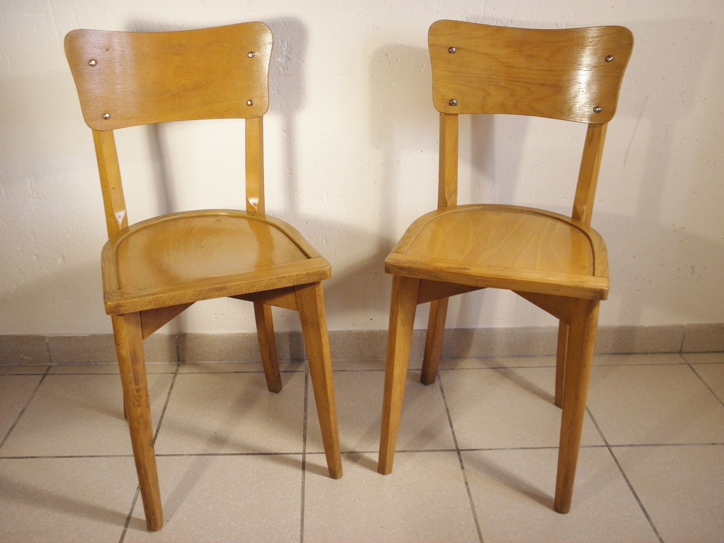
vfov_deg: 41.8
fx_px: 711
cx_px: 362
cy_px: 272
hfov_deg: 54.0
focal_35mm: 34
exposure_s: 1/30
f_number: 3.7
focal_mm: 6.2
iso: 125
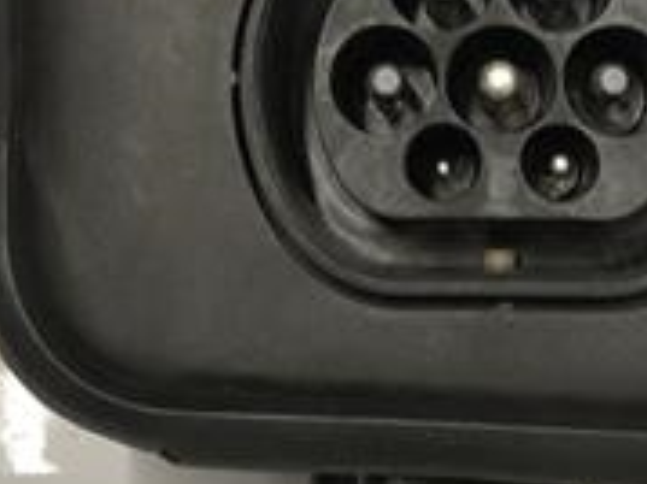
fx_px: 1868
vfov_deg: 14.3
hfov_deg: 19.6
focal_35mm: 100
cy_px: -101
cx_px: 427
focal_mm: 3.99
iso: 50
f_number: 1.8
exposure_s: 1/17
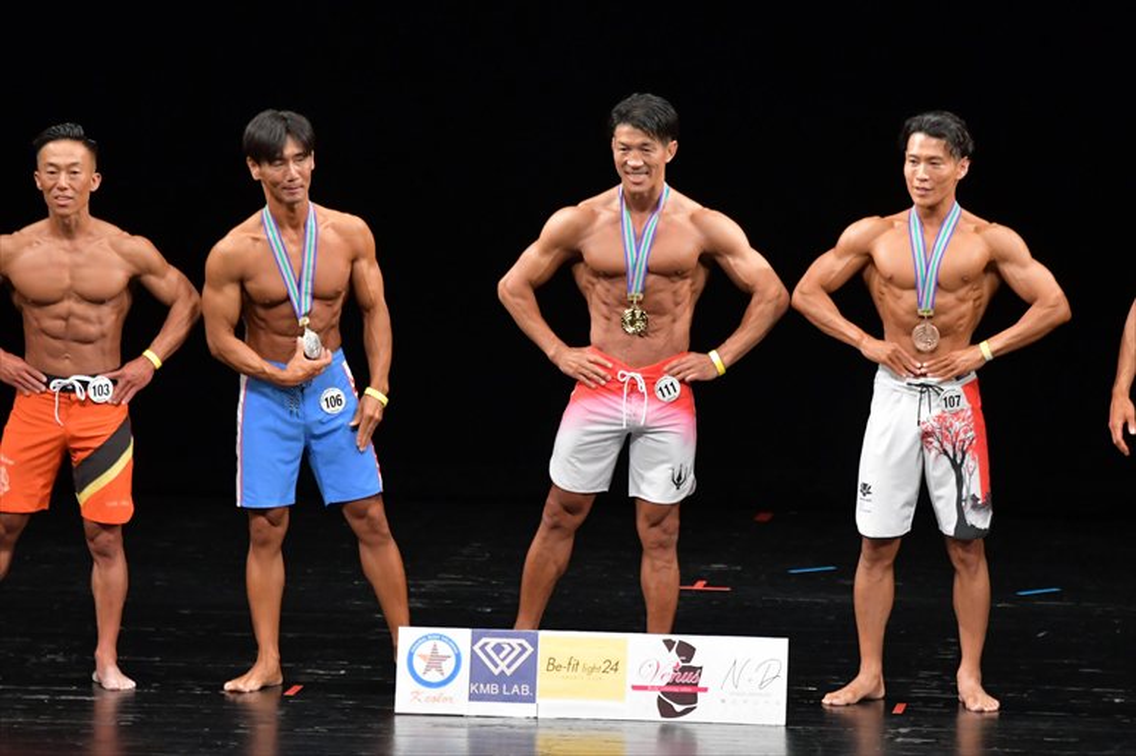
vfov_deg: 5.4
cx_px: 568
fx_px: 8043
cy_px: 378
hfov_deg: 8.1
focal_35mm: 255
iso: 3200
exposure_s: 1/400
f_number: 5.6
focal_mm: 170
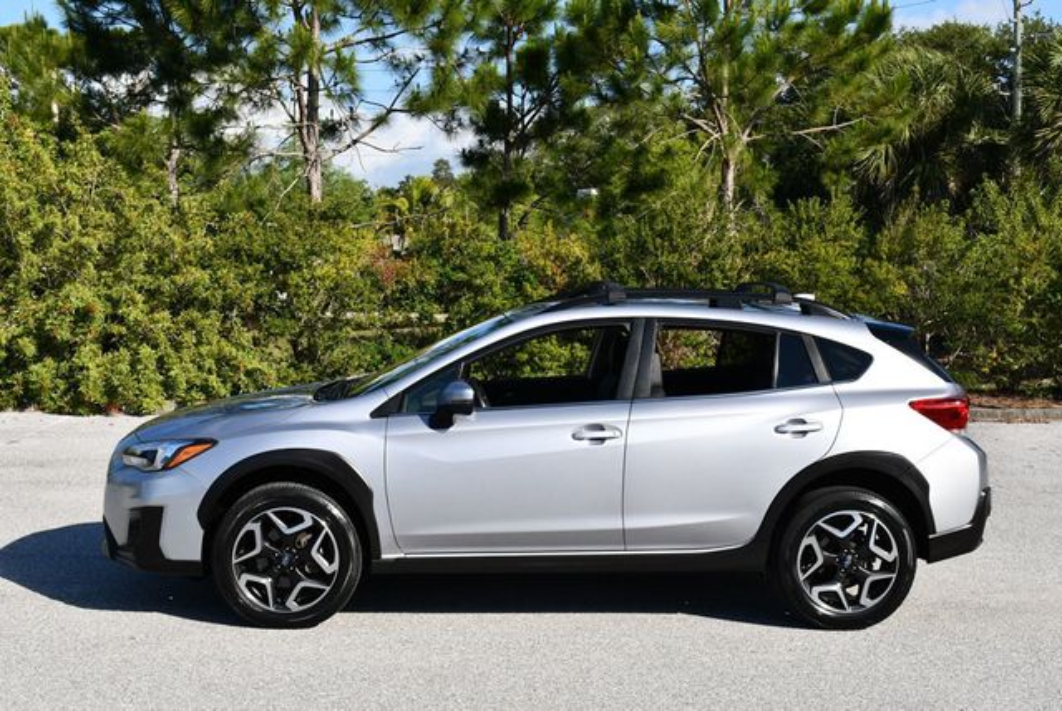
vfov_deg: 28.1
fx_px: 1417
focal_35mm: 48
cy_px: 356
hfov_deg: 41.1
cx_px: 531
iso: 100
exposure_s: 1/250
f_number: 8
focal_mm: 24
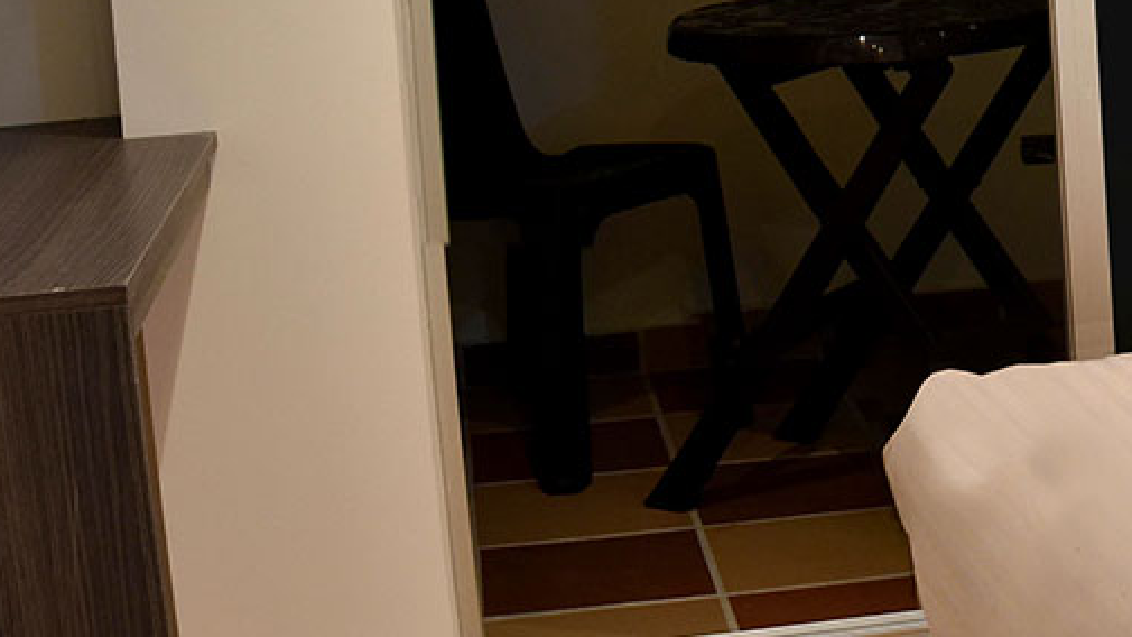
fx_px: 3362
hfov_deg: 17.3
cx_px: 1672
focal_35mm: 112
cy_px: 68
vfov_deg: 10.8
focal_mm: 18
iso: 200
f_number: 4
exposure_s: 1/60
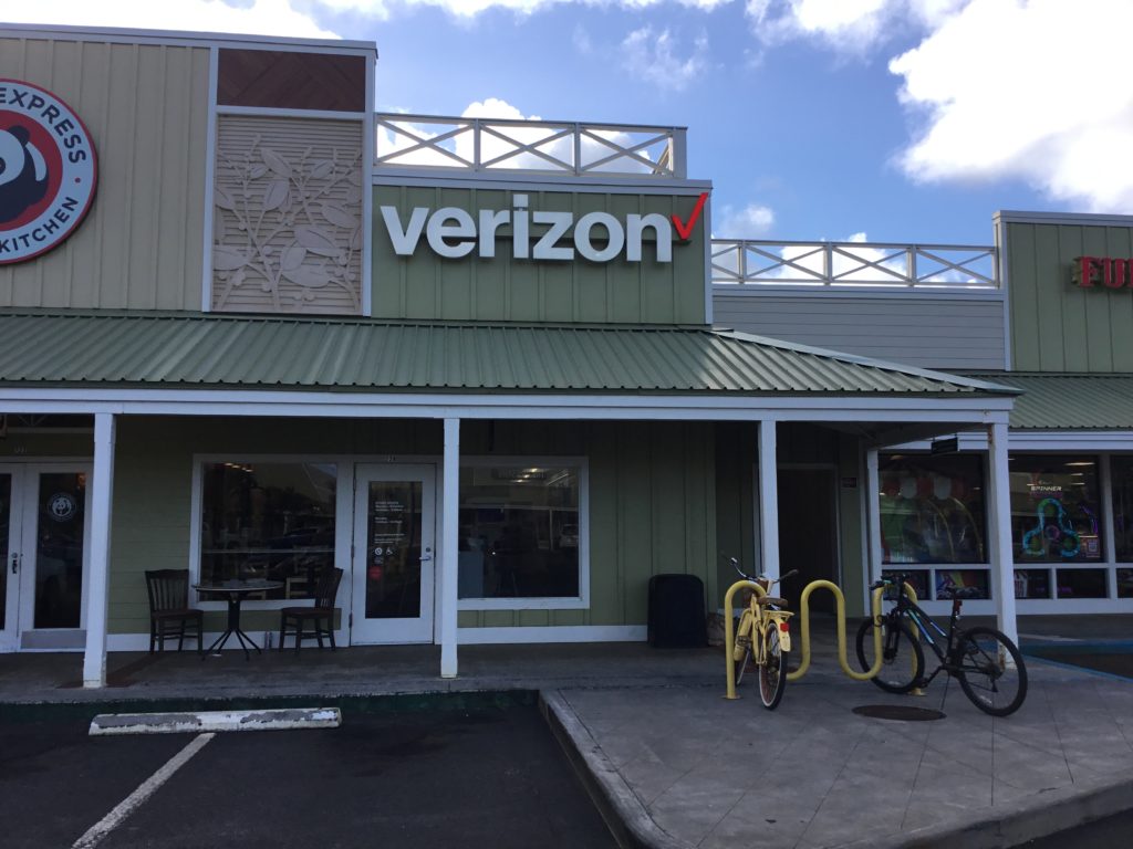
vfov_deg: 45.4
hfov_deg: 58.4
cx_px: 566
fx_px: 1015
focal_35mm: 31
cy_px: 424
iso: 25
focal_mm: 3.3
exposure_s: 1/702
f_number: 2.4
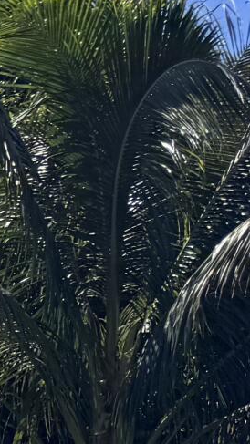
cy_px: 361
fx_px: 1897
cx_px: -1111
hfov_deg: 5.3
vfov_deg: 13.3
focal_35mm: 161
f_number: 1.78
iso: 80
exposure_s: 1/6410
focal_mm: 6.76
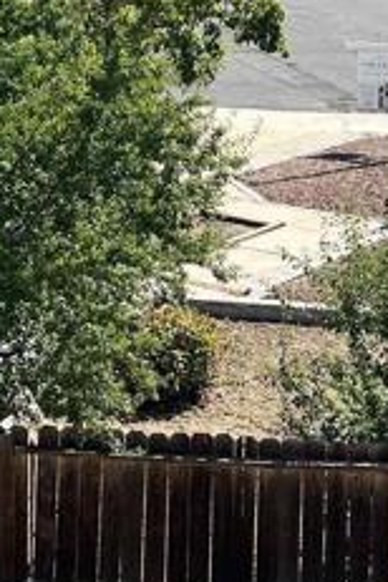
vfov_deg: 16.8
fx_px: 1940
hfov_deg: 11.2
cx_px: -106
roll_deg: +1.3
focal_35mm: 120
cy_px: 53
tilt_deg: -11.7
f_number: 1.5
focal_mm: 5.7
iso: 50
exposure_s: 1/4444
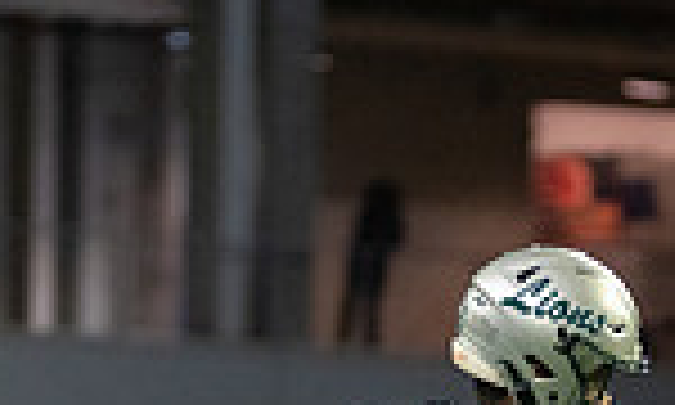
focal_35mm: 608
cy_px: 835
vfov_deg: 2.1
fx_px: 11061
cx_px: 452
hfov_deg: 3.5
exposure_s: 1/1250
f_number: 3.2
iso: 5000
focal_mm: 146
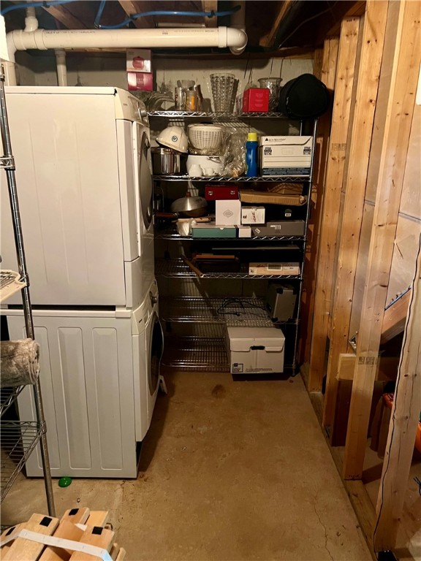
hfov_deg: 53.1
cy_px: 280
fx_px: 422
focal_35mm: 26
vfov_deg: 67.3
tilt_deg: -16.9
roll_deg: +0.4
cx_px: 210
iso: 640
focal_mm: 5.7
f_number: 1.5
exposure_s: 1/30
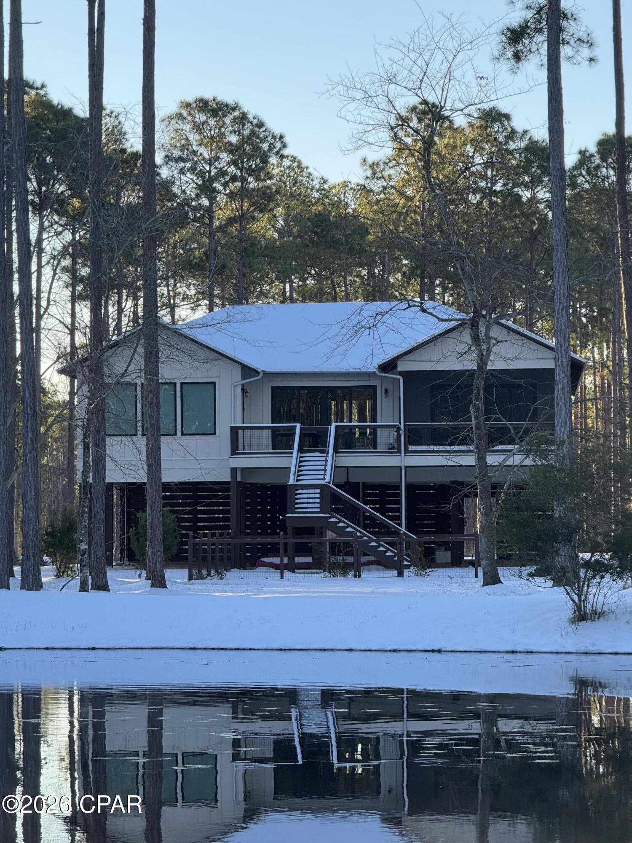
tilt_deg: +2.1
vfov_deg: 16.4
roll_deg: +0.4
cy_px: 422
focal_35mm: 120
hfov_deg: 12.3
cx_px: 316
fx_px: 2921
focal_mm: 15.66
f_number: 2.8
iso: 50
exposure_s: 1/242
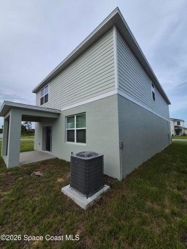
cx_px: 94
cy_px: 124
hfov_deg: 89.9
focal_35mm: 13
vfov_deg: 106.2
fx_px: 94
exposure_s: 1/1996
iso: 50
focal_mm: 1.74
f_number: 2.2
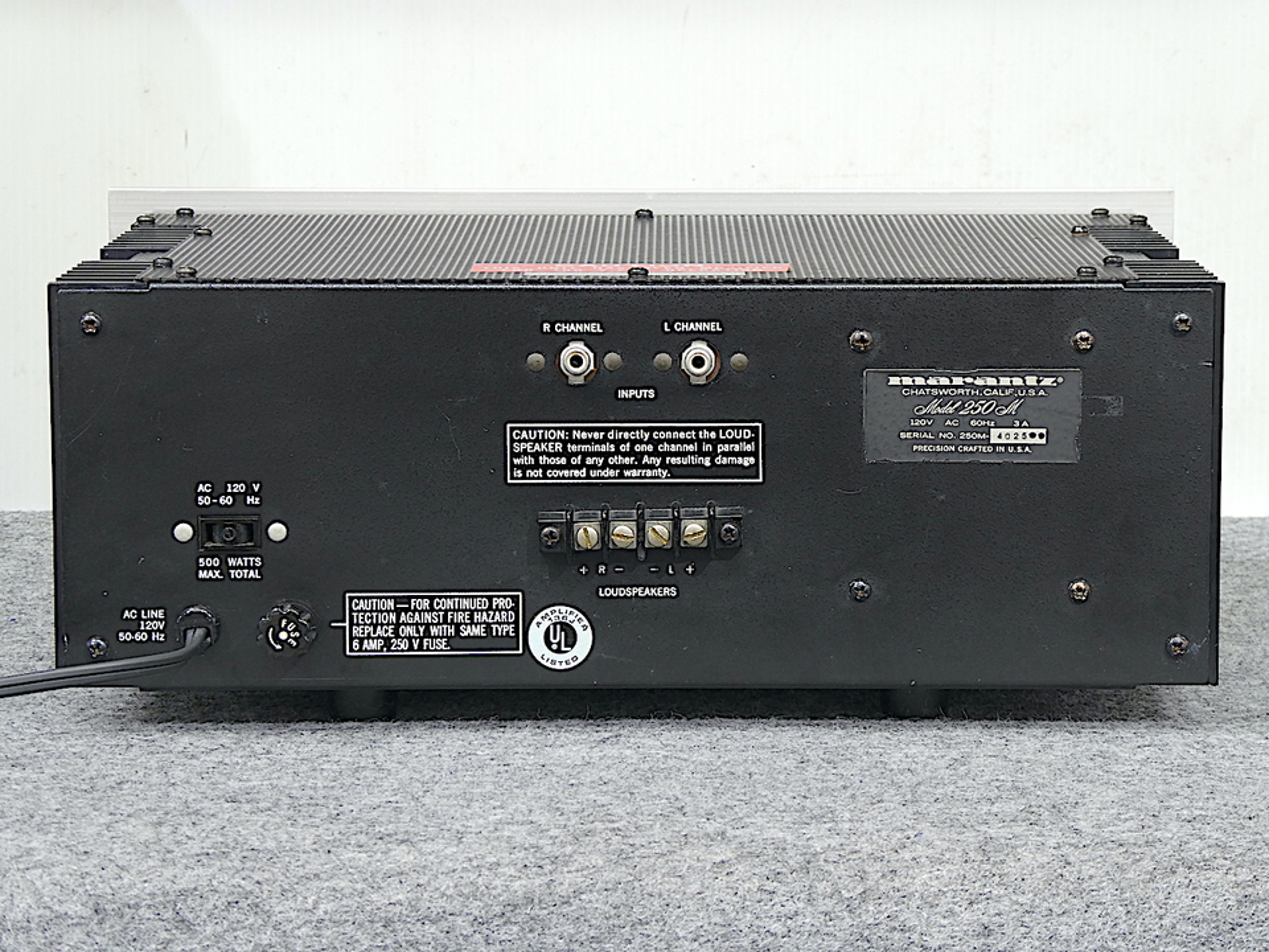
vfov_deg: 14.0
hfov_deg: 18.5
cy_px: 476
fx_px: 3886
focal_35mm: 106
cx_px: 634
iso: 100
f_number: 5.6
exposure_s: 1/1.3
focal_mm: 19
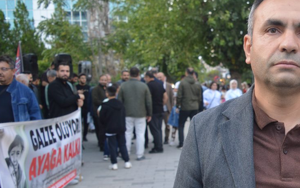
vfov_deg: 24.9
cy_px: 152
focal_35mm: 51
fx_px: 417
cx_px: 266
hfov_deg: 37.2
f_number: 4
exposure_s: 1/60
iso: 400
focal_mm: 18
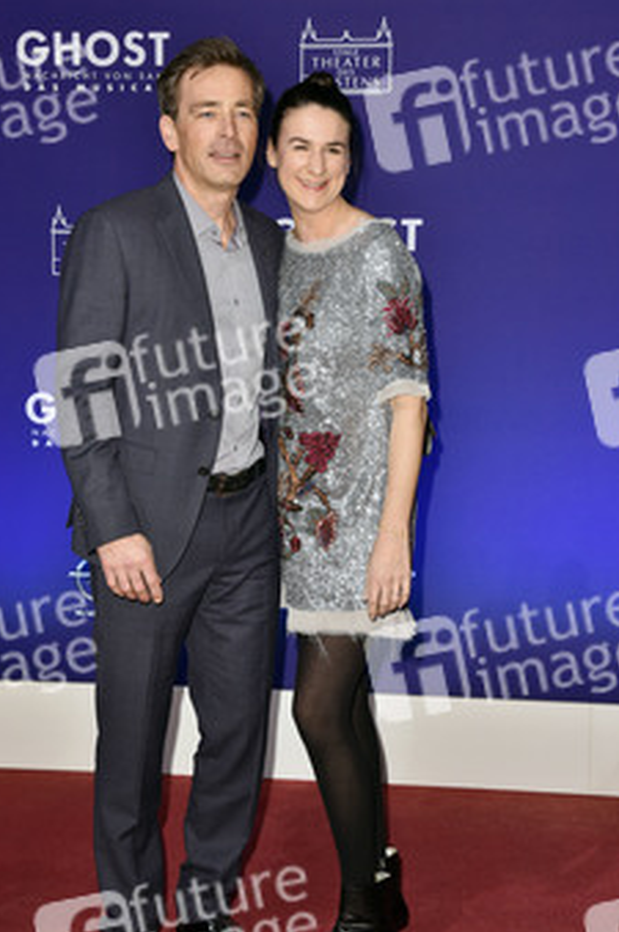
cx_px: 256
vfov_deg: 33.9
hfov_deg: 22.9
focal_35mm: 59
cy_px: 520
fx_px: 1526
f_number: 6.3
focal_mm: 50
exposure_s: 1/200
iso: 500
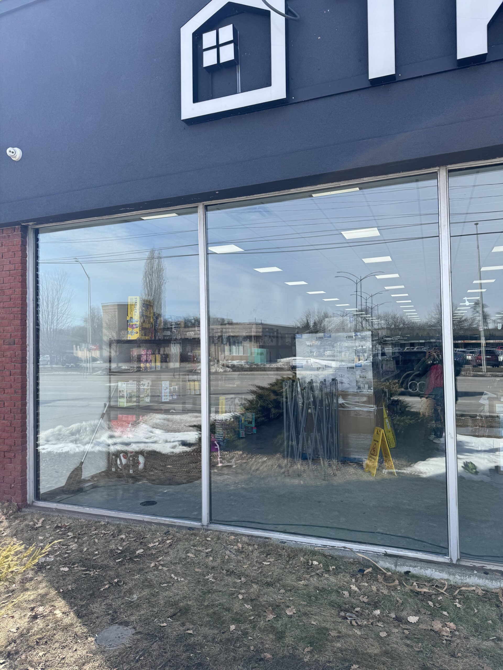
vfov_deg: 71.6
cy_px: 335
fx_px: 465
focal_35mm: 24
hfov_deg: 56.8
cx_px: 252
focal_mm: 6.76
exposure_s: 1/2105
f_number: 1.78
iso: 80
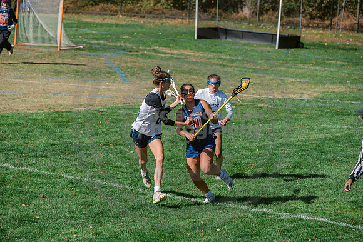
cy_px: 121
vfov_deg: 8.6
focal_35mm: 160
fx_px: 1614
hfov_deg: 12.8
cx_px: 182
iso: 250
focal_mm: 160
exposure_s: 1/1600
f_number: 5
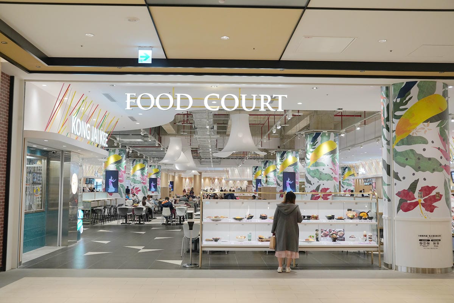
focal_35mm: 36
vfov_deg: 36.9
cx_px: 227
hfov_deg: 53.1
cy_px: 152
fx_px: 454
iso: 1000
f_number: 4
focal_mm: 36
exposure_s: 1/160
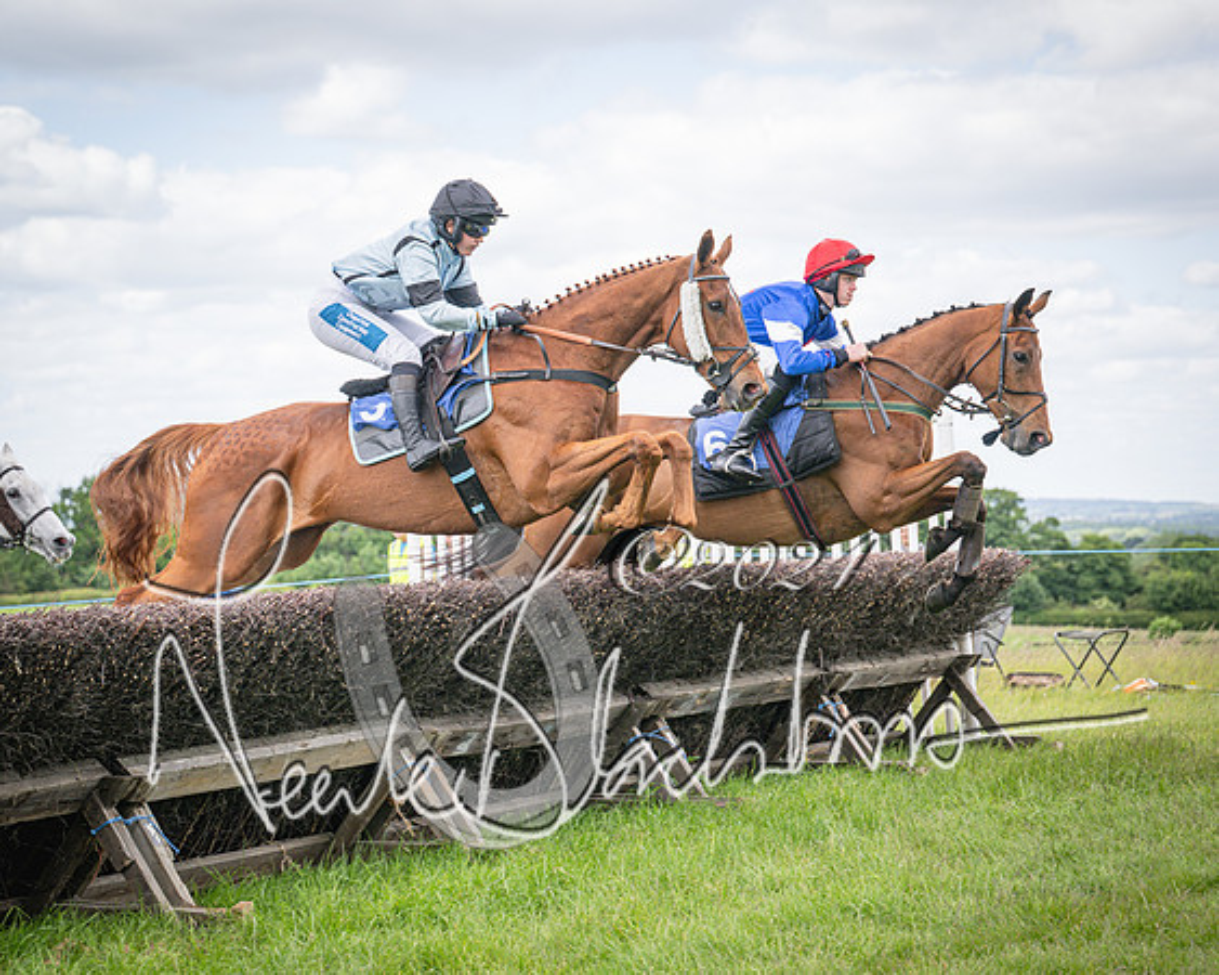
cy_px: 484
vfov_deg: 18.4
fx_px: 3002
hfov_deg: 22.9
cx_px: 528
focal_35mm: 83
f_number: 4
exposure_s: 1/1600
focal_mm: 70
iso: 400
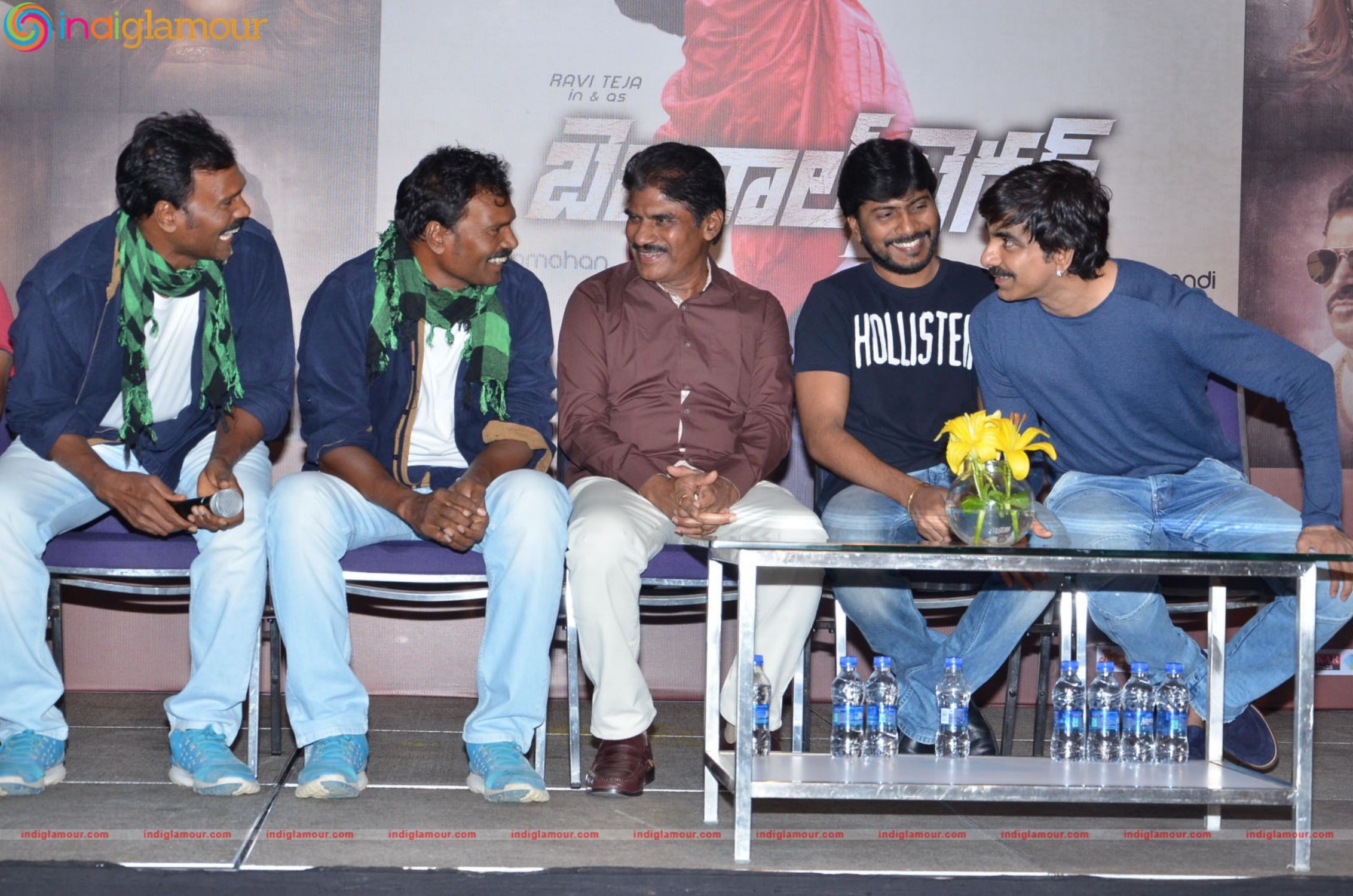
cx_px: 676
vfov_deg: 17.4
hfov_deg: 26.0
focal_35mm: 78
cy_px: 448
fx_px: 2926
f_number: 5.6
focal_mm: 52
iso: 1000
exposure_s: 1/125
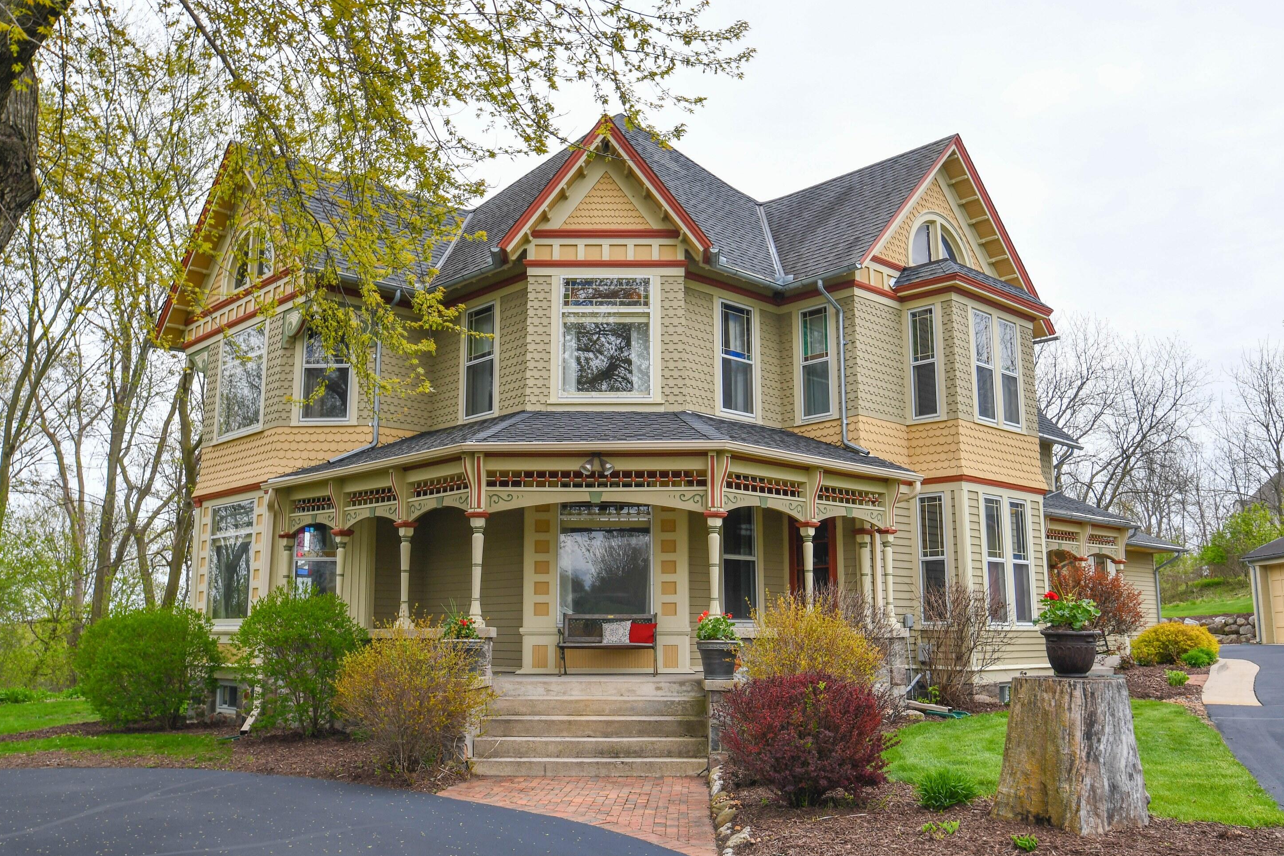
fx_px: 1106
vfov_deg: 42.3
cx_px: 650
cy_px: 434
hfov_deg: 60.3
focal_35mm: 31
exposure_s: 1/250
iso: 160
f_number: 8
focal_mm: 20
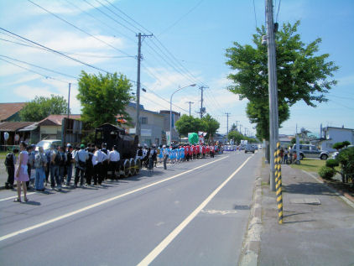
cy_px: 133
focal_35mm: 35
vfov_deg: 40.7
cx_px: 177
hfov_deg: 52.6
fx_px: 358
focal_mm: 5.8
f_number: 4.3
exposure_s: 1/1000
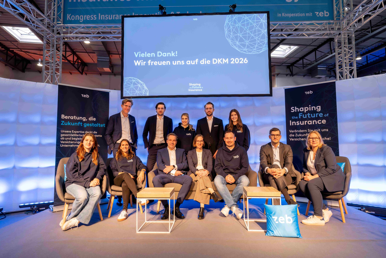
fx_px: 225
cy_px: 129
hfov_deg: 81.2
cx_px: 193
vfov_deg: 59.5
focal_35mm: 21
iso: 2000
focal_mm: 21
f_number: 7.1
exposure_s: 1/160
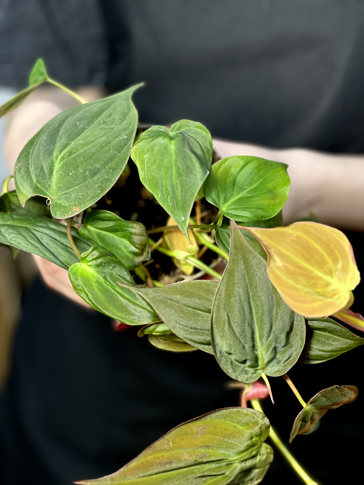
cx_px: 182
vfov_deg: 25.3
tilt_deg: -32.9
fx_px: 1080
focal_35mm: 77
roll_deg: -0.8
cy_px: 242
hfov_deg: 19.1
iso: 160
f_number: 2.8
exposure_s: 1/33
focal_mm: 9
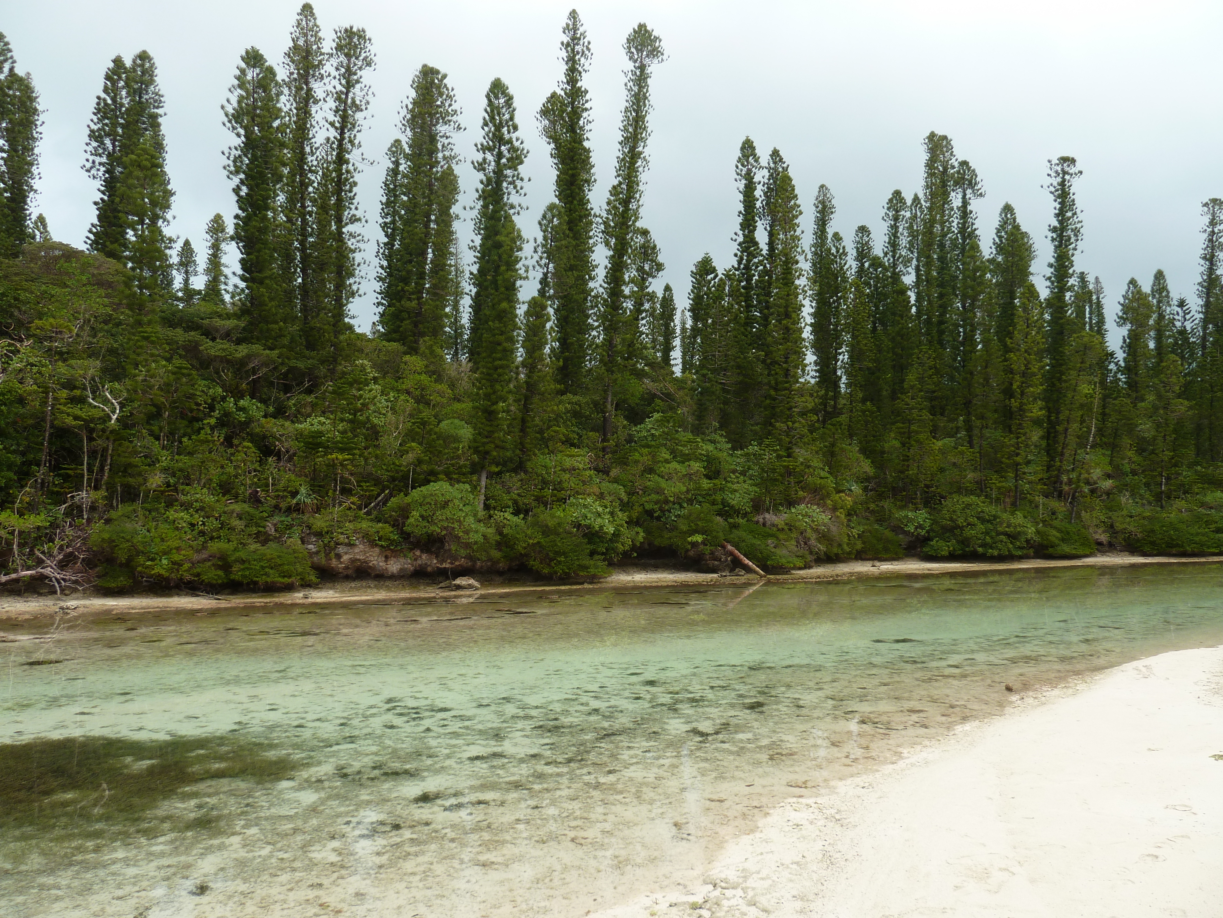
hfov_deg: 69.4
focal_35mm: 25
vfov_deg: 54.9
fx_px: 883
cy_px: 459
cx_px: 612
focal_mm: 4.1
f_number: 3.3
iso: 80
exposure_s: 1/80
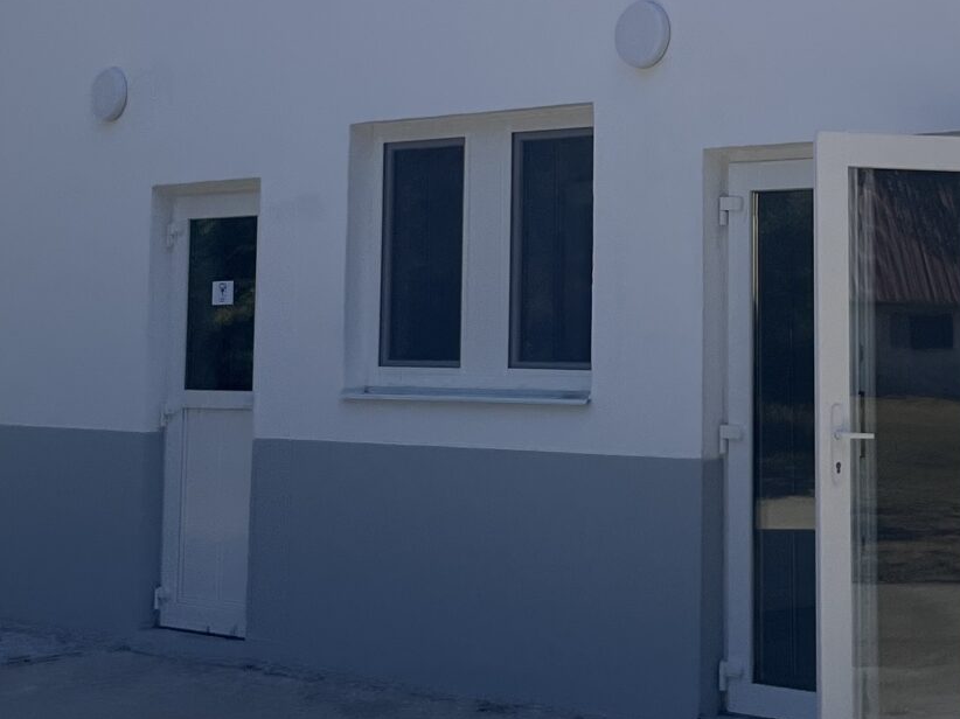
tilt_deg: +5.0
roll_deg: +0.8
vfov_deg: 17.9
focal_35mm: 81
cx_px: 766
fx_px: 2246
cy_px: 49
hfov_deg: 23.8
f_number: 1.6
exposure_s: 1/4310
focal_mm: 5.1
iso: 50
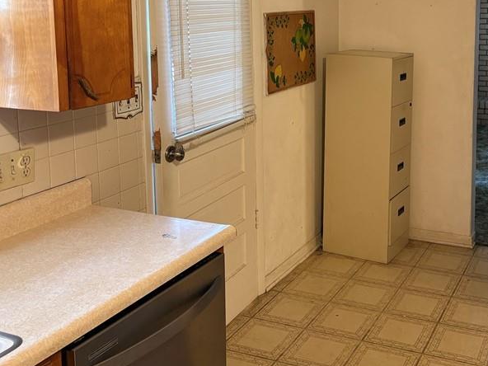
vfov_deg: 31.3
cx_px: 368
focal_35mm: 45
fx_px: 634
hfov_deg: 40.8
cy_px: 71
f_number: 1.6
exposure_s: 1/60
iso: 160
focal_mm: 5.96
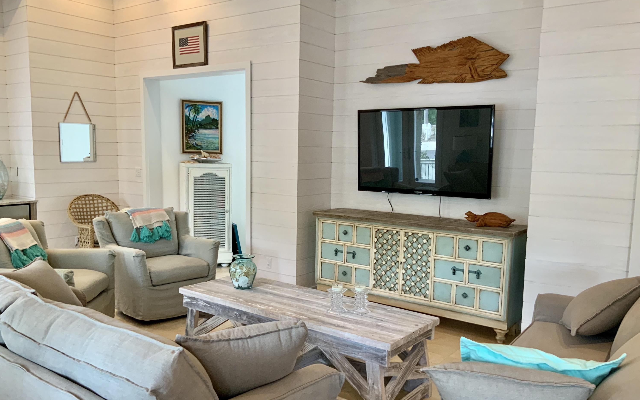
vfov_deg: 40.6
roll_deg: -0.9
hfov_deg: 61.2
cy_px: 219
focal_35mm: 31
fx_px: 541
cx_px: 321
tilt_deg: -7.1
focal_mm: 3
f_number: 1.8
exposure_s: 1/60
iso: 125
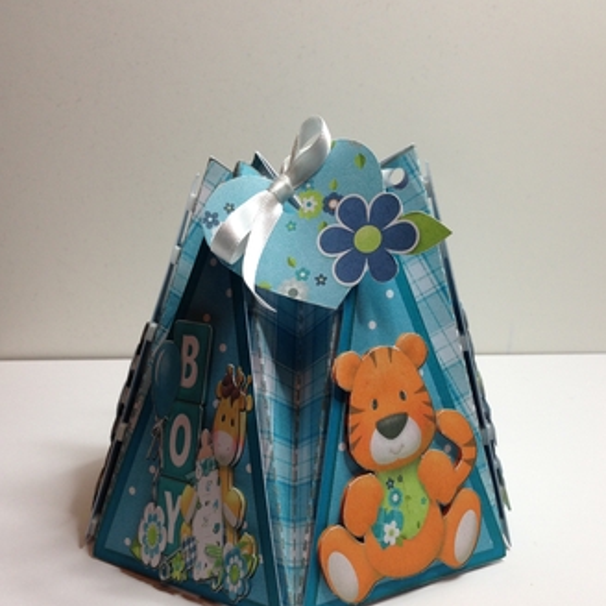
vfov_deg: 41.7
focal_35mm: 40
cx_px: 300
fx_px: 792
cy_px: 364
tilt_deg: -17.8
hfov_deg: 41.9
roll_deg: -1.2
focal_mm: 4.12
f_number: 2.4
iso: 50
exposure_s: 1/30
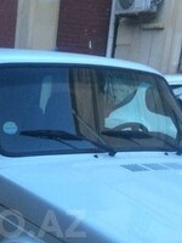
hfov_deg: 19.7
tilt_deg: -16.7
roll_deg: -2.4
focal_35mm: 72
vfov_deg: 26.1
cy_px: 224
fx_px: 505
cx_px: -7
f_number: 2.2
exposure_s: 1/33
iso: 200
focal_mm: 4.15
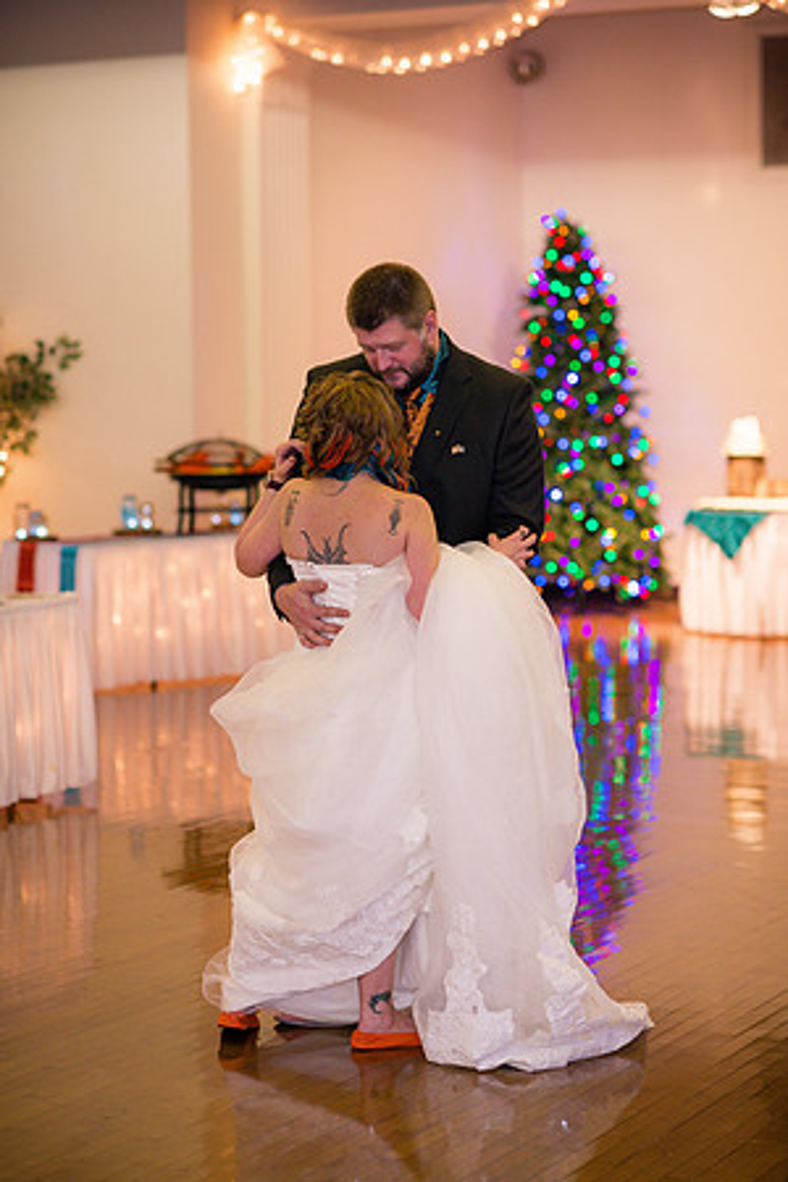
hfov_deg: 16.1
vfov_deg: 23.9
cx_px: 394
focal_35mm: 85
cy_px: 591
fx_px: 2791
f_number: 2.2
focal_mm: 85
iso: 640
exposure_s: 1/125
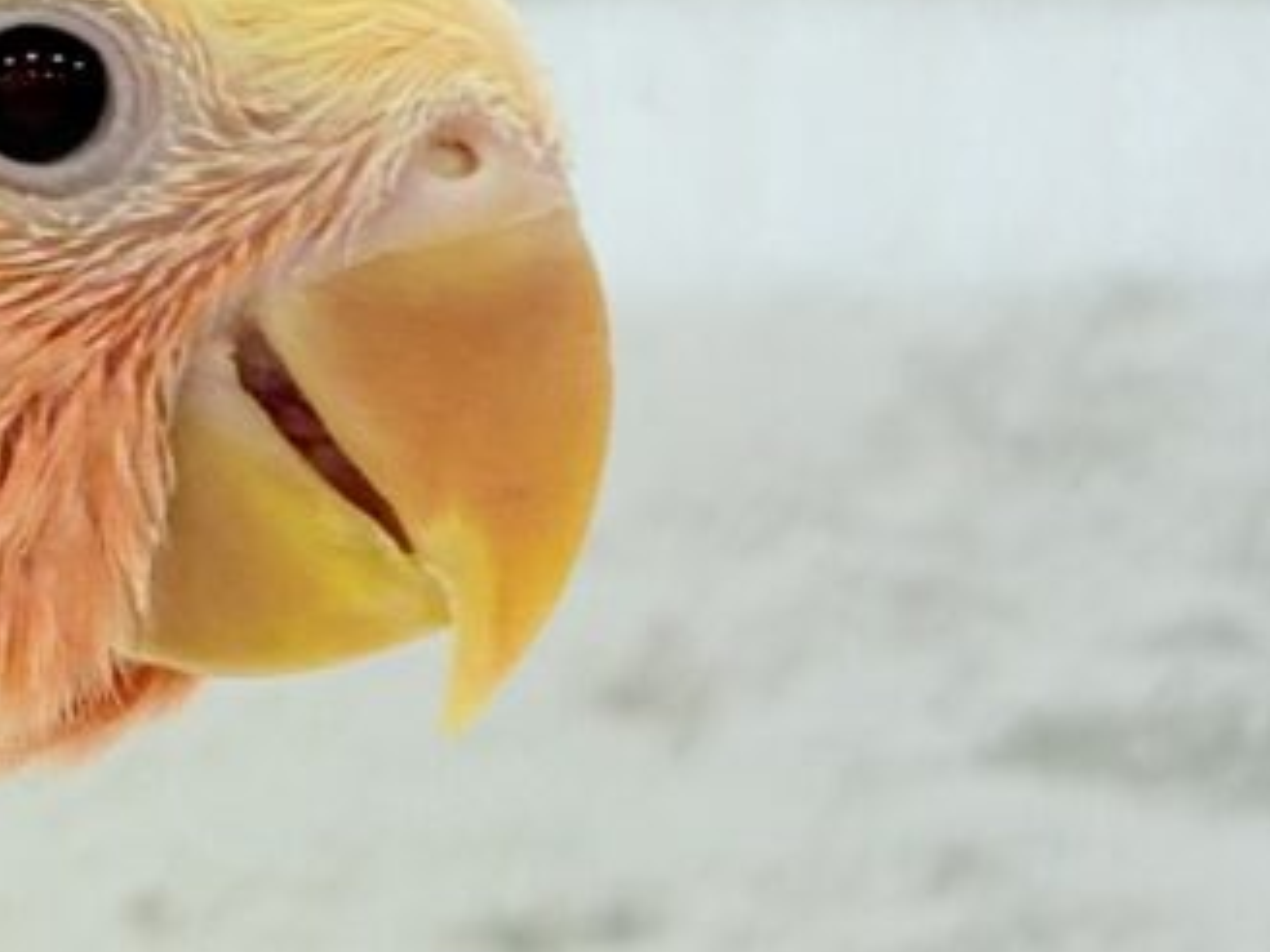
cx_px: -840
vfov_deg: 7.8
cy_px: 341
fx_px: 6971
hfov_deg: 10.0
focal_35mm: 190
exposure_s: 1/100
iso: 40
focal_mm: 5.96
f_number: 1.6
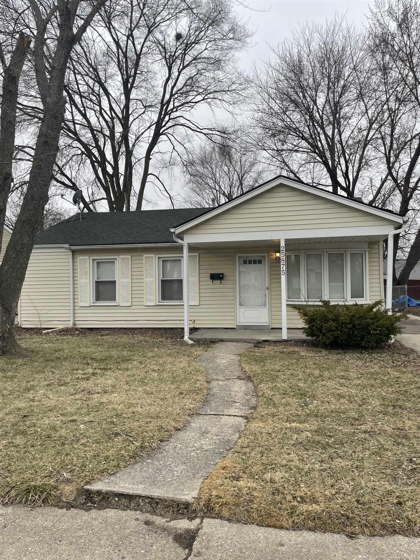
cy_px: 280
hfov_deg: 53.1
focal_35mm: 26
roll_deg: +1.4
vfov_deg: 67.3
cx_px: 210
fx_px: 421
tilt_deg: +2.3
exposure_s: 1/461
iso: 32
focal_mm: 4.2
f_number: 1.6
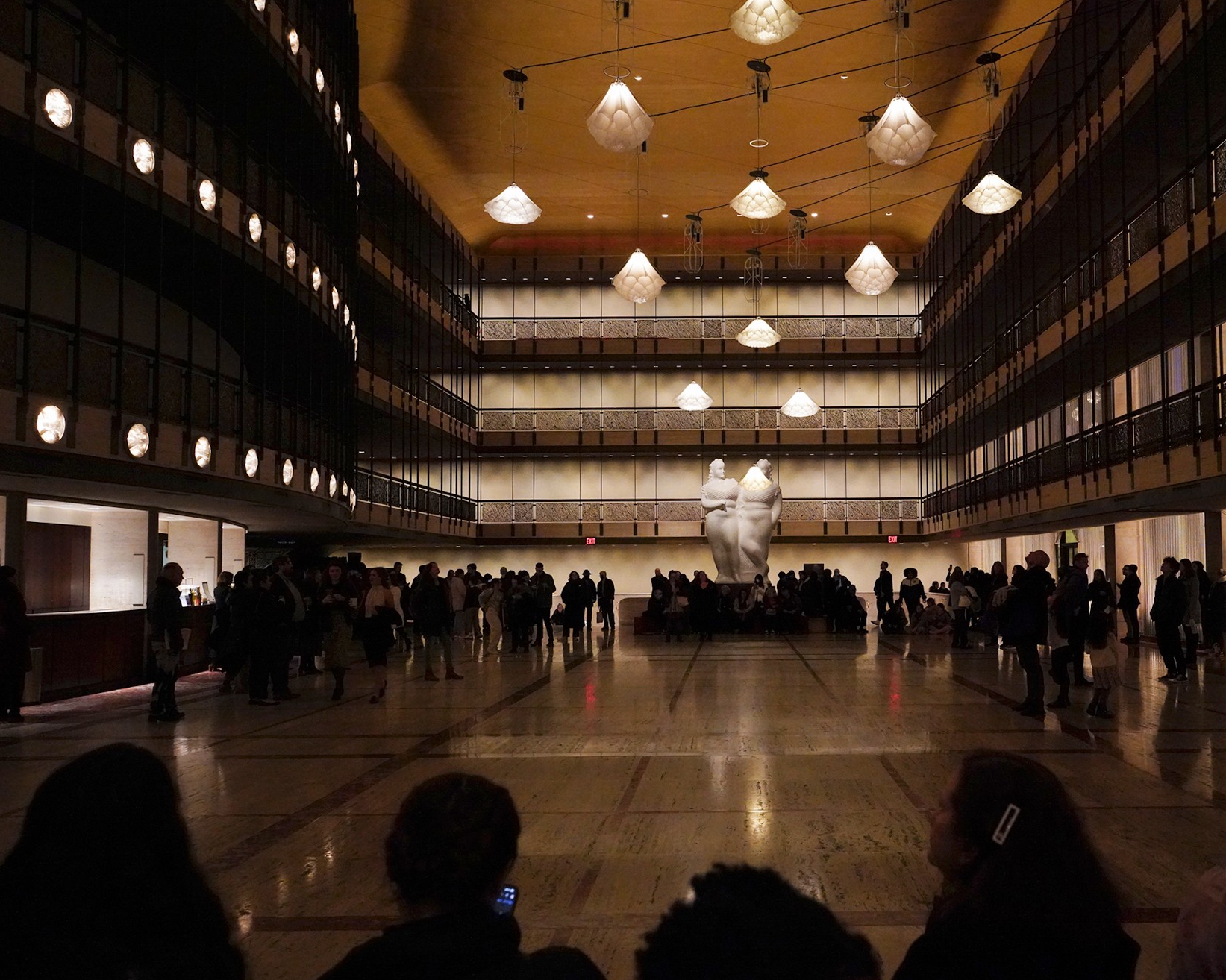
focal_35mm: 32
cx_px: 739
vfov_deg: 45.8
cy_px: 493
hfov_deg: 55.2
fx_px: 1161
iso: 10000
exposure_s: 1/100
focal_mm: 28
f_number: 5.6
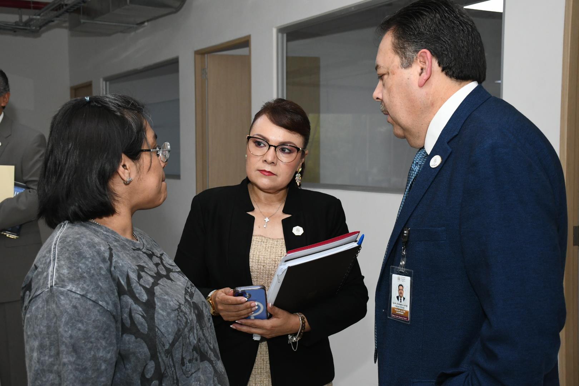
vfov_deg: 28.1
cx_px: 290
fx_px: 772
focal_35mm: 48
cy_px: 193
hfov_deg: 41.1
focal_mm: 32
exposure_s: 1/200
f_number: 6.3
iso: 2000
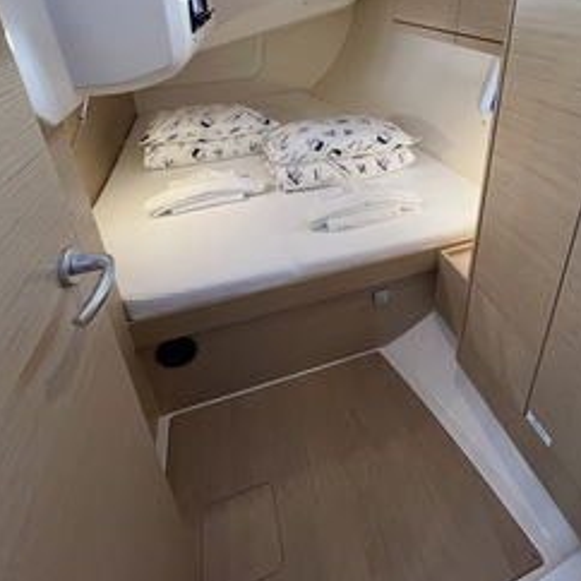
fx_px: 361
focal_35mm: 19
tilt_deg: -24.7
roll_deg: +1.2
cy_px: 158
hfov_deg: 77.0
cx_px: 341
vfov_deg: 73.2
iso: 200
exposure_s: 1/105
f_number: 1.8
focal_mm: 1.57
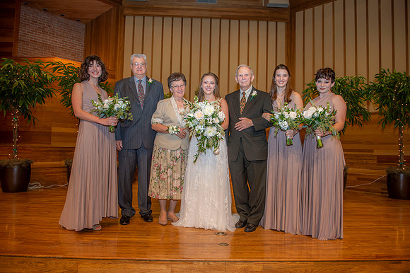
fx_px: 296
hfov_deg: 69.4
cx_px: 205
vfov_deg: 49.5
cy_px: 136
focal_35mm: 26
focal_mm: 26
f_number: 4
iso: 640
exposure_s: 1/125
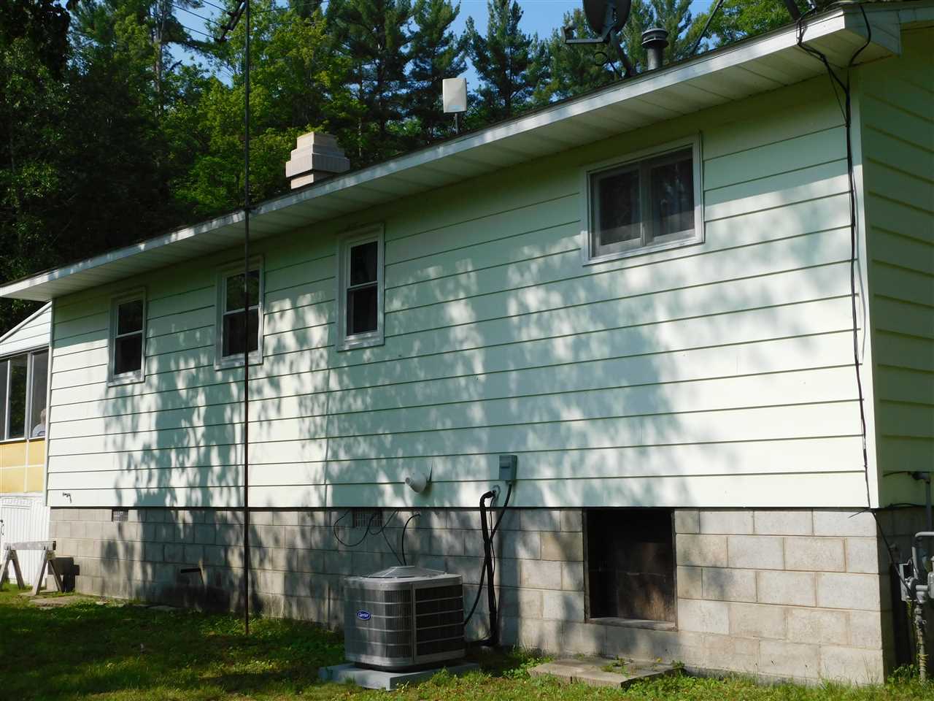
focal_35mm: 45
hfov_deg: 42.1
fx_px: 1214
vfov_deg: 32.2
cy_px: 350
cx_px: 467
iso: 125
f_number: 3.7
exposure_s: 1/1250
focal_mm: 8
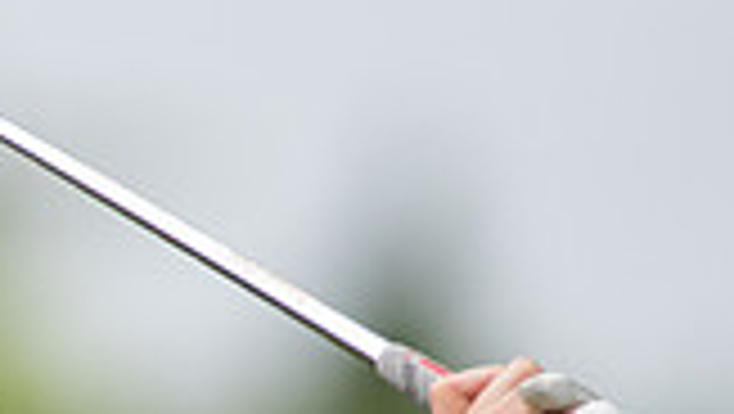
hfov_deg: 1.3
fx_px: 32588
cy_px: 758
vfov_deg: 0.7
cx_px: -270
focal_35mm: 1673
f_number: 4
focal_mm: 300
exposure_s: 1/2000
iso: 1000
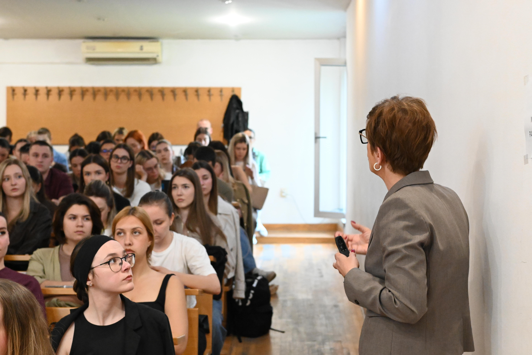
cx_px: 266
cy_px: 178
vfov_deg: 22.6
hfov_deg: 33.4
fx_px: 887
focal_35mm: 60
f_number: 4.5
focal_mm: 40
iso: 6400
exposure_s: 1/125
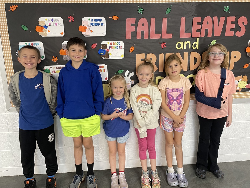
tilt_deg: -13.7
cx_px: 125
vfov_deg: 53.1
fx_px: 188
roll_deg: +1.2
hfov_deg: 67.3
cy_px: 94
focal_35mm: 26
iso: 320
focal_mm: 4.2
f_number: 1.6
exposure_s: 1/60
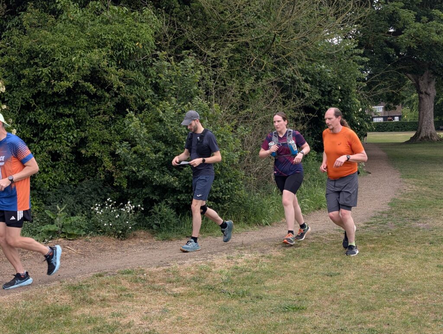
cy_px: 167
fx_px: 628
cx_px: 222
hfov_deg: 38.9
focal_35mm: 49
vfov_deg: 29.7
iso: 20
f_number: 1.68
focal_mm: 6.9
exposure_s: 1/244
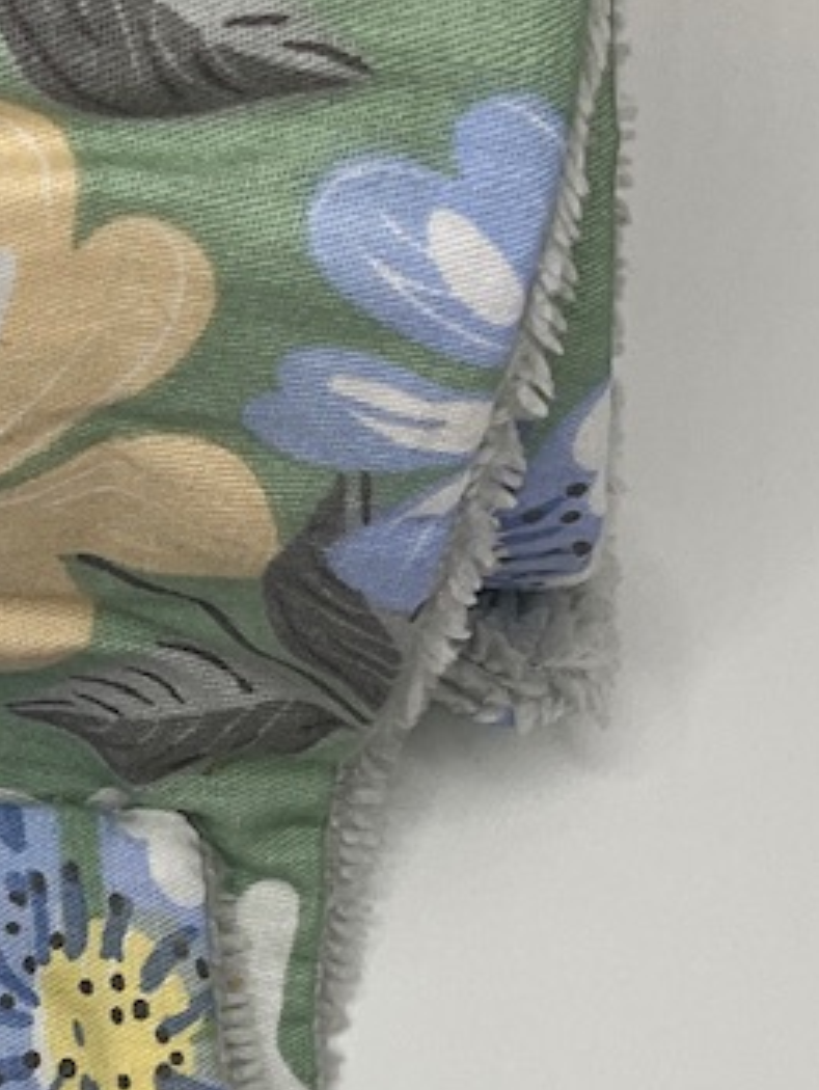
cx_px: -59
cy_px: 925
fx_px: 3340
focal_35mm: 106
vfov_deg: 18.3
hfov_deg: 13.7
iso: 25
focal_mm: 3
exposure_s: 1/335
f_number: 1.8
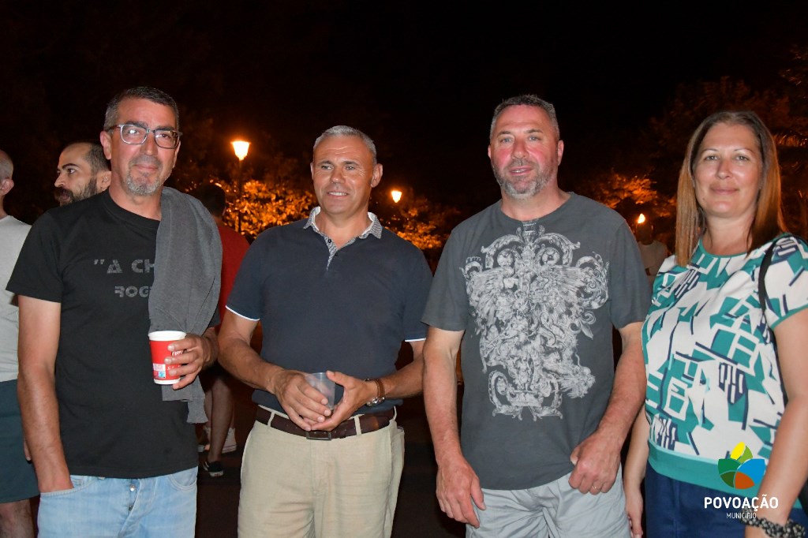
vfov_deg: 31.9
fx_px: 942
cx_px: 404
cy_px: 269
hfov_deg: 46.4
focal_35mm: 42
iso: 6400
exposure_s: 1/60
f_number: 4
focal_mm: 28
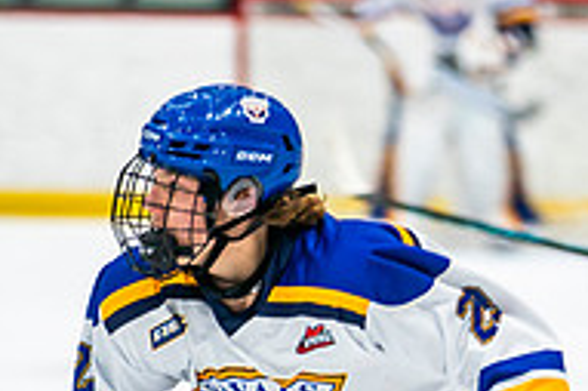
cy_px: 520
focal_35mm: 703
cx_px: 440
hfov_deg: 2.9
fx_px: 11472
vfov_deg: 2.0
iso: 640
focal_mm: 180
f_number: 2.8
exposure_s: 1/640
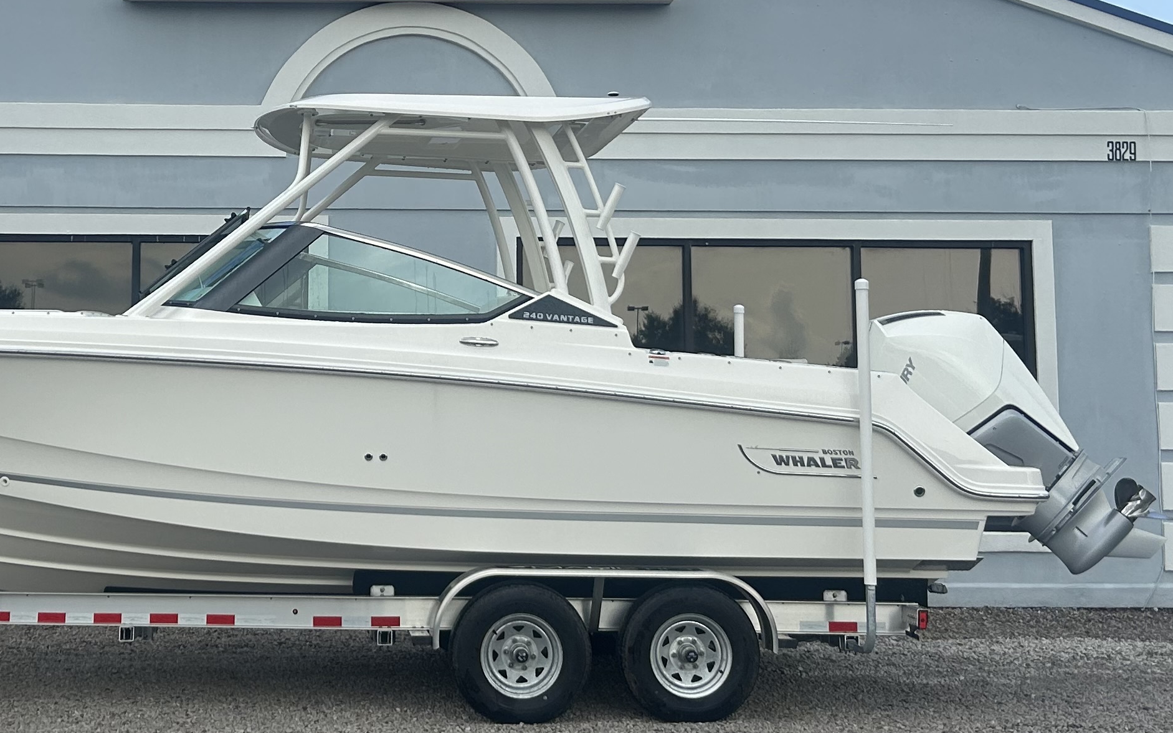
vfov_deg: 21.8
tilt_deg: +6.0
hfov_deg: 34.2
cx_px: 395
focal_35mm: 59
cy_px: 199
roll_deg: -0.8
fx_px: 1886
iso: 50
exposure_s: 1/2915
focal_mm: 5.7
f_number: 1.5
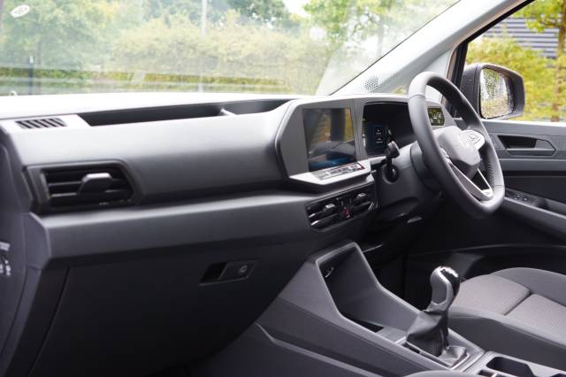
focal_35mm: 42
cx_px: 283
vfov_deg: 31.9
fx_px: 660
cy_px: 188
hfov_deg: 46.4
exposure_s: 1/60
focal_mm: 28
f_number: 4
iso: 160
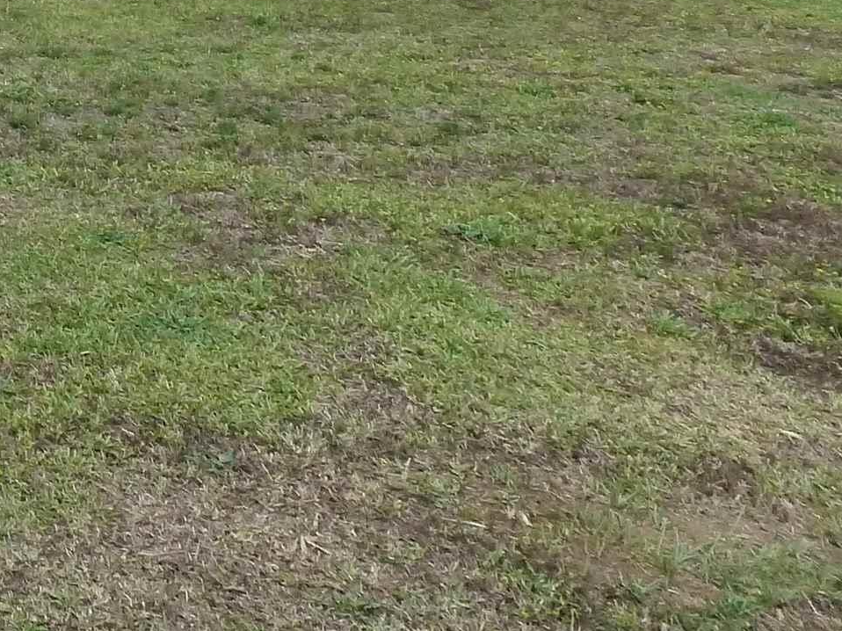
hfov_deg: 21.4
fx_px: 1872
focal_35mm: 77
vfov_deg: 17.0
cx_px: -410
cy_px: -365
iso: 250
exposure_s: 1/400
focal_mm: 4.3
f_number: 4.5
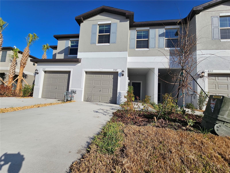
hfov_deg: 106.2
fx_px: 86
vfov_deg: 89.9
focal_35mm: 13
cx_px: 115
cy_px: 86
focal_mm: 2.2
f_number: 2.2
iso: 50
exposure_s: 1/4064
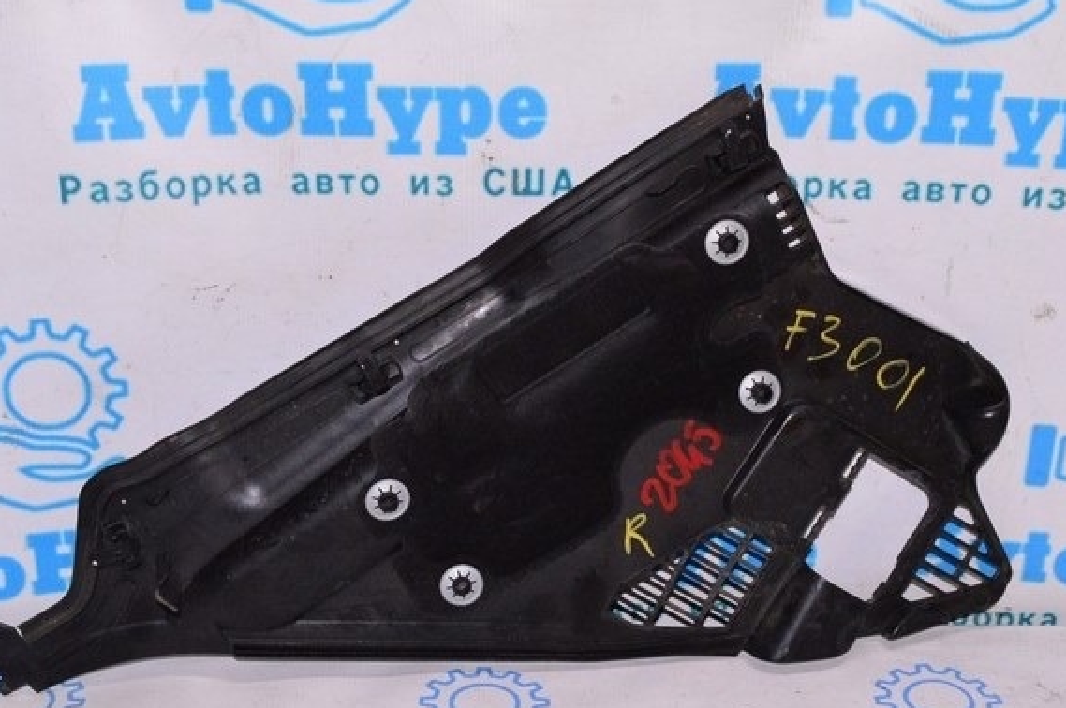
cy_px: 364
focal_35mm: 54
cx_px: 536
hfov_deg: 36.9
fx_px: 1597
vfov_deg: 25.0
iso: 1600
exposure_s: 1/200
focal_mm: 20
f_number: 8
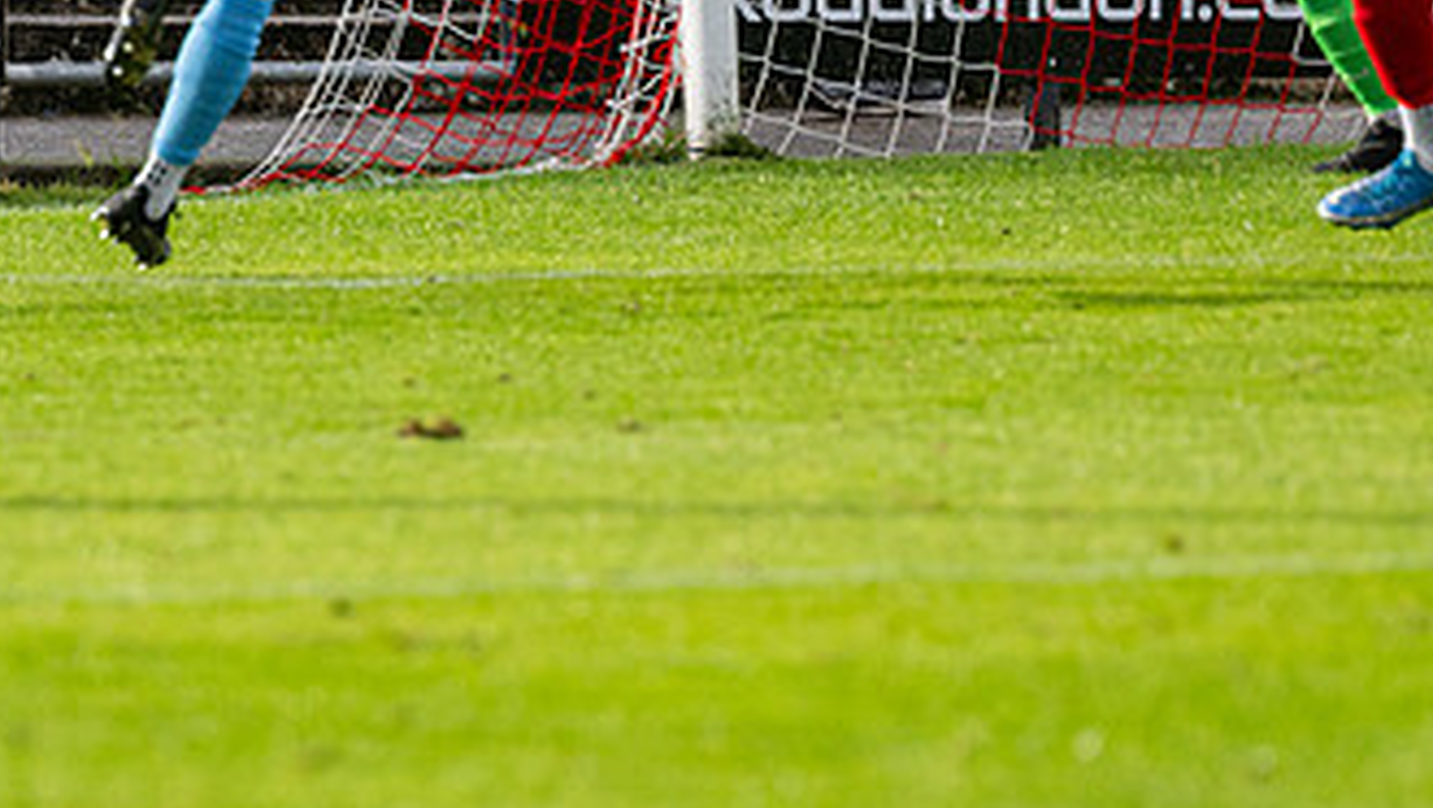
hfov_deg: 3.4
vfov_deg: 1.9
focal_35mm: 628
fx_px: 23874
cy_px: 323
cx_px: 611
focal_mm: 190
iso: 400
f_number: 4
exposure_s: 1/2500
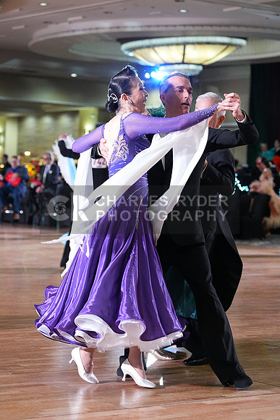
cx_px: 140
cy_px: 210
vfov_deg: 21.0
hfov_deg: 14.1
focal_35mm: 97
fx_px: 1131
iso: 6400
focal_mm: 97
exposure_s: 1/400
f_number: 4
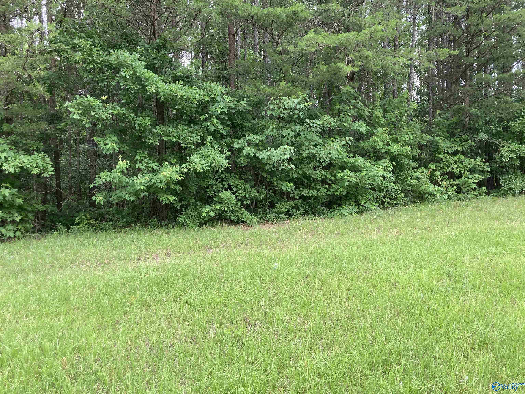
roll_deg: +0.6
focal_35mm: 28
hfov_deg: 63.4
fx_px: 425
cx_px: 262
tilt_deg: -0.6
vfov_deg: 49.7
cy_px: 197
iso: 50
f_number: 1.8
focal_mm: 3.99
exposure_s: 1/121
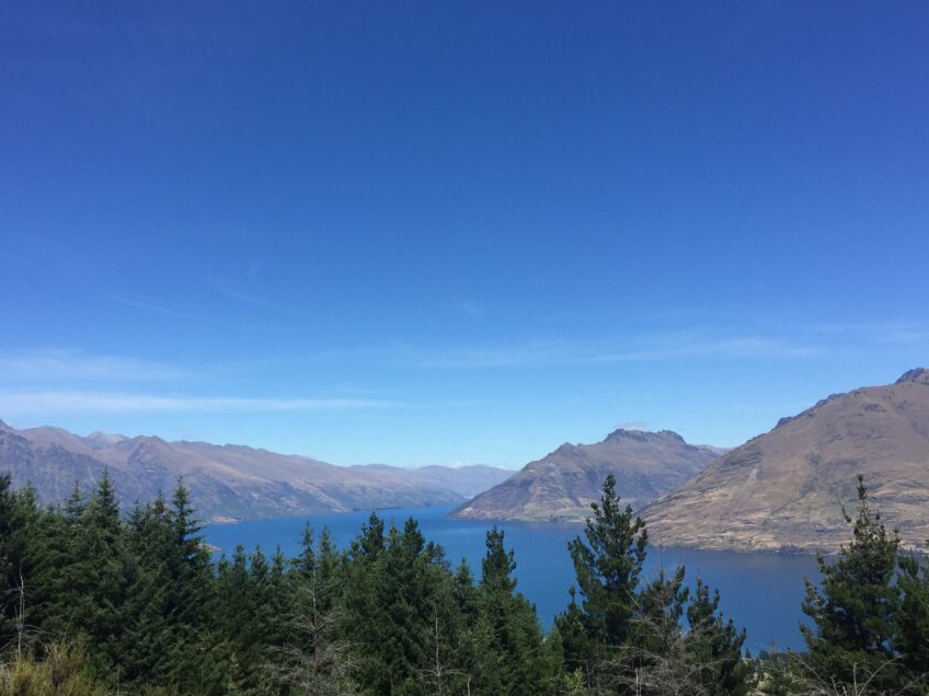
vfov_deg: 40.7
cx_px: 432
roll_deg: +0.9
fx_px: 939
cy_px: 363
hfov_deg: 52.6
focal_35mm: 35
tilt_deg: +6.8
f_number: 2.2
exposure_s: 1/2639
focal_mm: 4.15
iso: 32
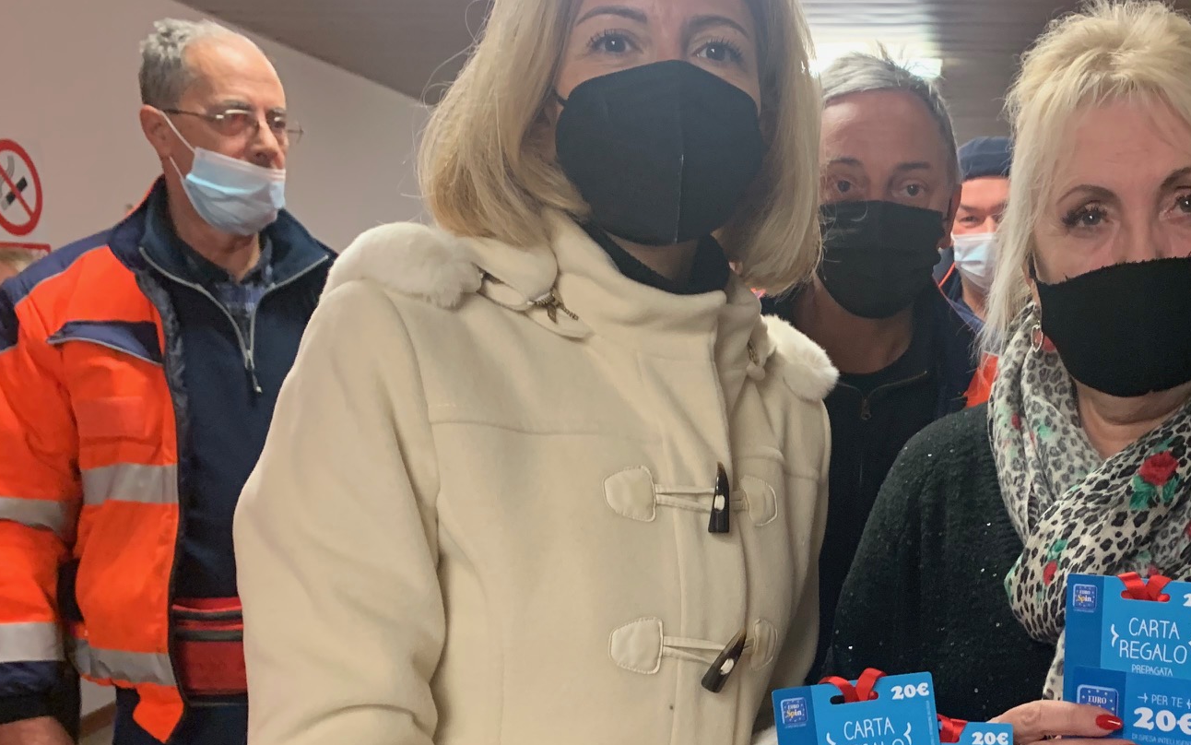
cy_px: 607
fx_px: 1396
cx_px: 908
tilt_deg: -9.6
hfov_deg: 44.5
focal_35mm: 43
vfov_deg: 29.1
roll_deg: +0.5
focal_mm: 4.25
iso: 200
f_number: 1.8
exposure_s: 1/50
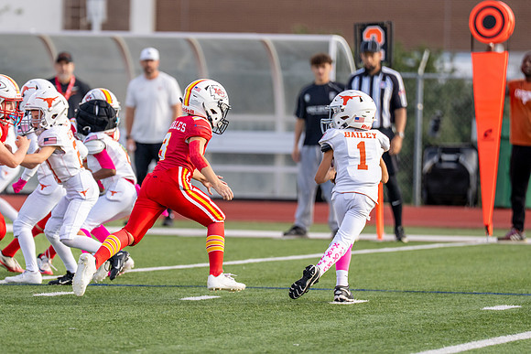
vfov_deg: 3.7
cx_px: 190
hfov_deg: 5.5
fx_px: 5476
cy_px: 172
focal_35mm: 371
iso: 320
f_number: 2.8
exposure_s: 1/2500
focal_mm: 200
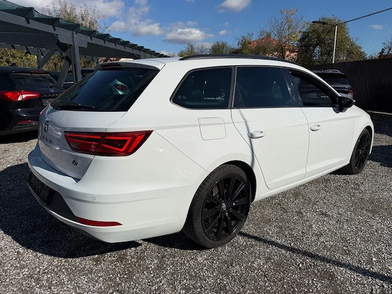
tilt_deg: -14.1
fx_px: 272
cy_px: 147
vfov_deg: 56.8
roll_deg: +0.3
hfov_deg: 71.6
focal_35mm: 24
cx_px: 196
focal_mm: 6.76
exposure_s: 1/11905
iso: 80
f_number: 1.78
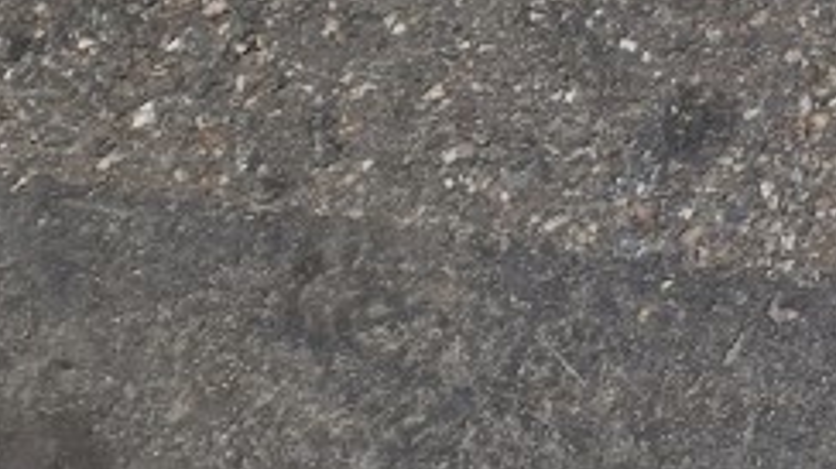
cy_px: -832
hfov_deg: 16.2
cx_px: 1624
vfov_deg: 9.5
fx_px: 2327
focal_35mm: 105
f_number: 1.8
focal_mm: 5.4
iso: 50
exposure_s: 1/283
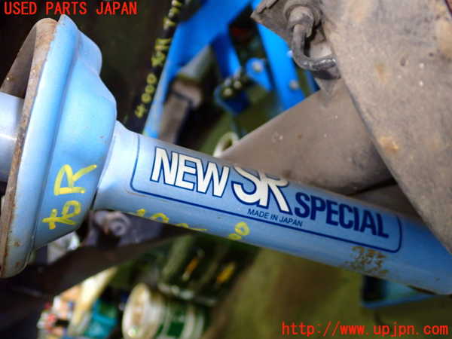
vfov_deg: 32.9
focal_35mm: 44
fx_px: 575
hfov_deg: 42.9
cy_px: 170
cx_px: 226
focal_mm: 7.84
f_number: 2.9
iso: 800
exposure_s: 1/40
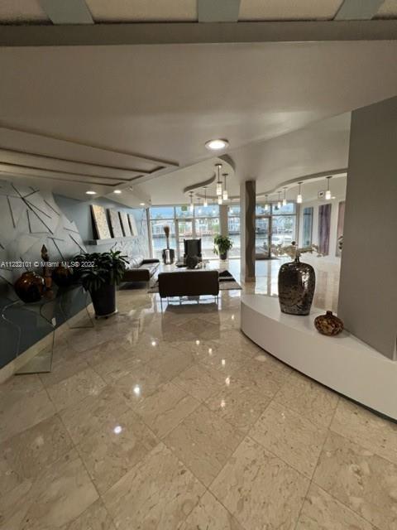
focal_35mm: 13
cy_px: 265
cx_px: 198
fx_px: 199
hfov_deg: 89.9
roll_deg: +0.1
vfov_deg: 106.2
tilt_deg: -8.9
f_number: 1.8
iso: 125
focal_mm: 1.57
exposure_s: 1/120
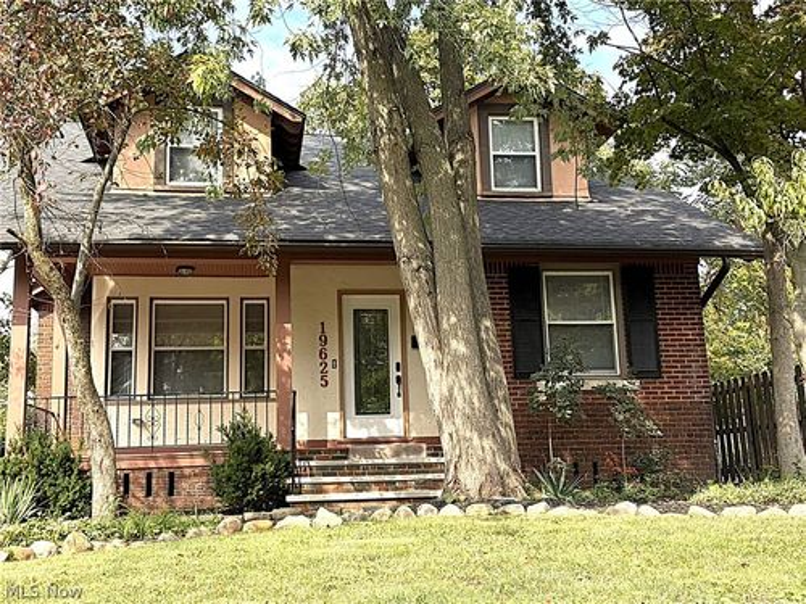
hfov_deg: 47.9
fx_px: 908
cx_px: 403
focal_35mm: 39
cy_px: 302
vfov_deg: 36.8
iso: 50
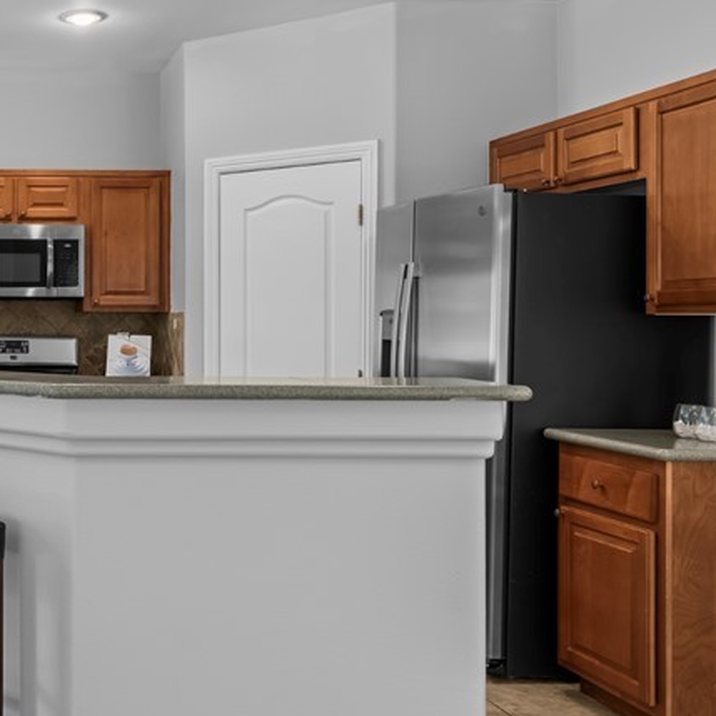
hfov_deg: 33.9
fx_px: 1006
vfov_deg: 39.1
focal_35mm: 43
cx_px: -73
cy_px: 319
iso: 400
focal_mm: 20
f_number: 8
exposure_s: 1/15
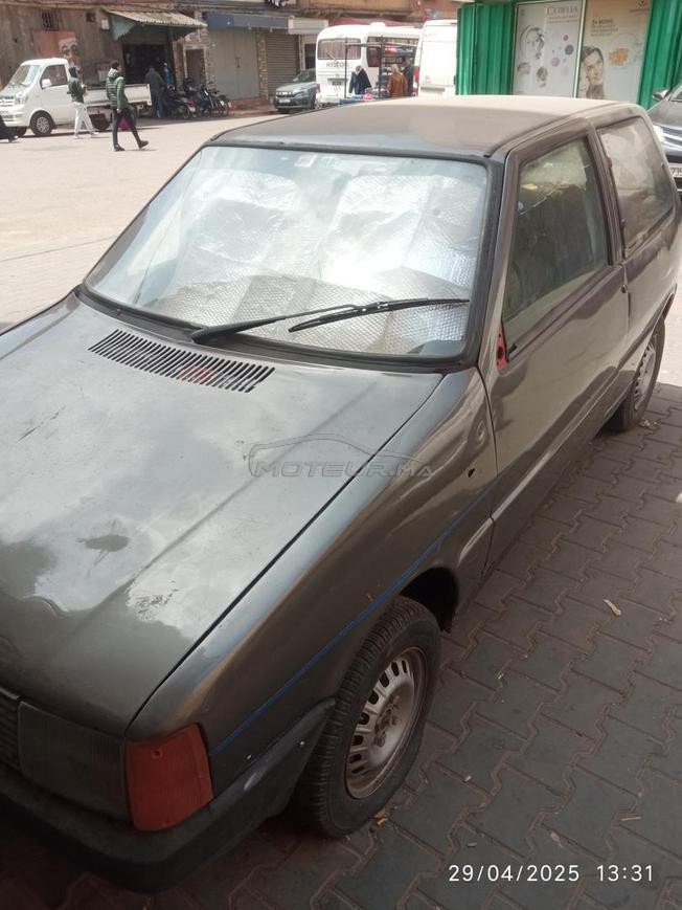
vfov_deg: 65.3
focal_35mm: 27
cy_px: 455
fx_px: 709
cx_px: 341
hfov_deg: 51.4
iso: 111
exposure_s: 1/402
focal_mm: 3.79
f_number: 2.2
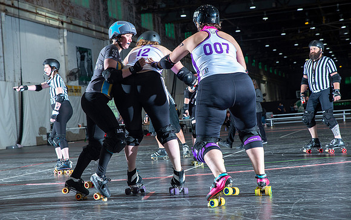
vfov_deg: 17.8
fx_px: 703
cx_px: 176
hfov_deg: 28.0
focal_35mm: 73
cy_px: 99
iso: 800
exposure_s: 1/160
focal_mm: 70
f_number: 7.1
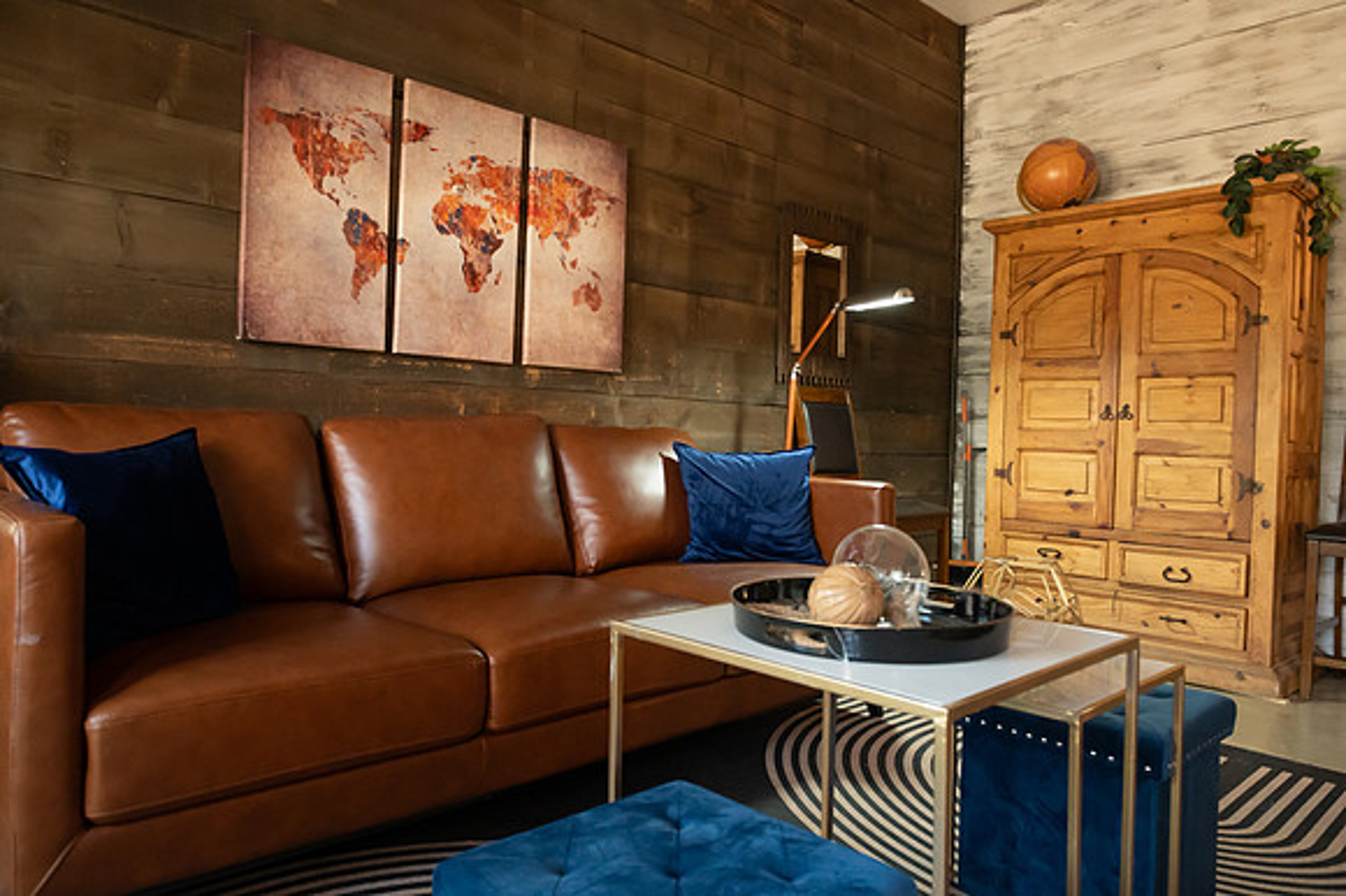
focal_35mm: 24
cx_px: 673
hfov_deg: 73.8
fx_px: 897
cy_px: 448
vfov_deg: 53.1
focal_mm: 24
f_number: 5
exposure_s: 1/80
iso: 6400
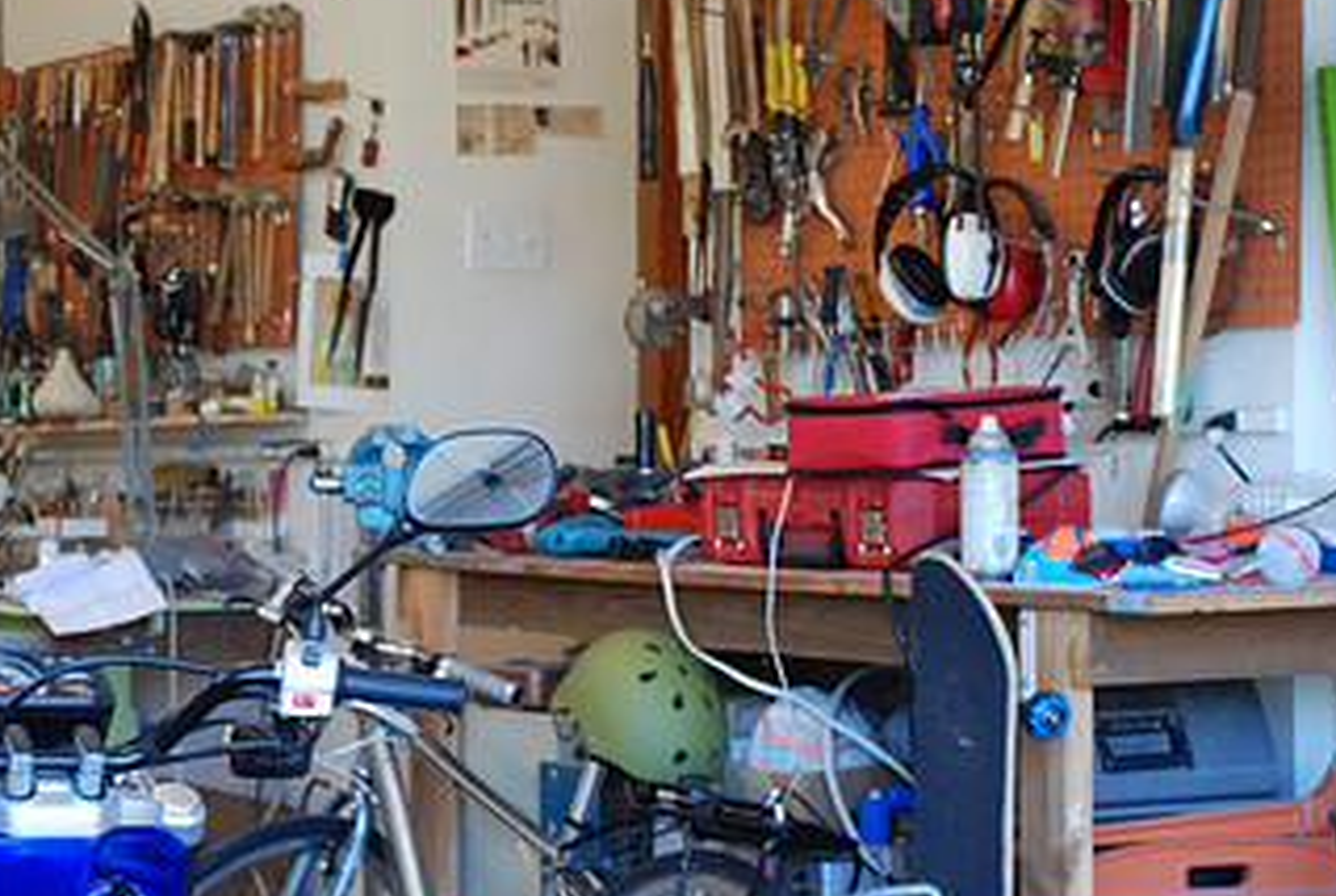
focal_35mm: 109
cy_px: 546
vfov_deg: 12.6
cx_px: 230
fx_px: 4053
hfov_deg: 18.5
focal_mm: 40
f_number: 4.5
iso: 800
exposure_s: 1/80
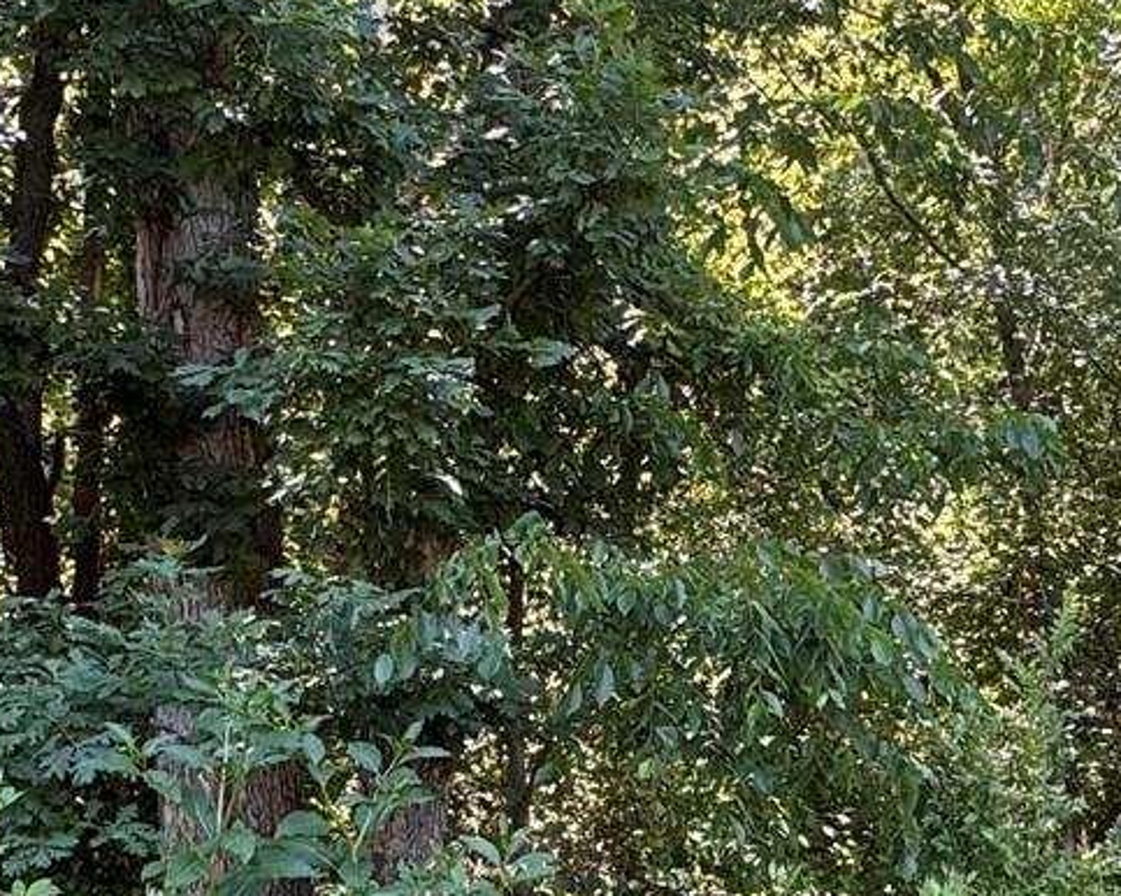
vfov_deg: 25.9
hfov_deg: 32.4
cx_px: 680
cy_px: 678
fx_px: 1924
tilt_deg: +2.7
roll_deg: +2.4
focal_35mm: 58
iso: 64
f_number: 2.2
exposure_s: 1/99
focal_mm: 2.22
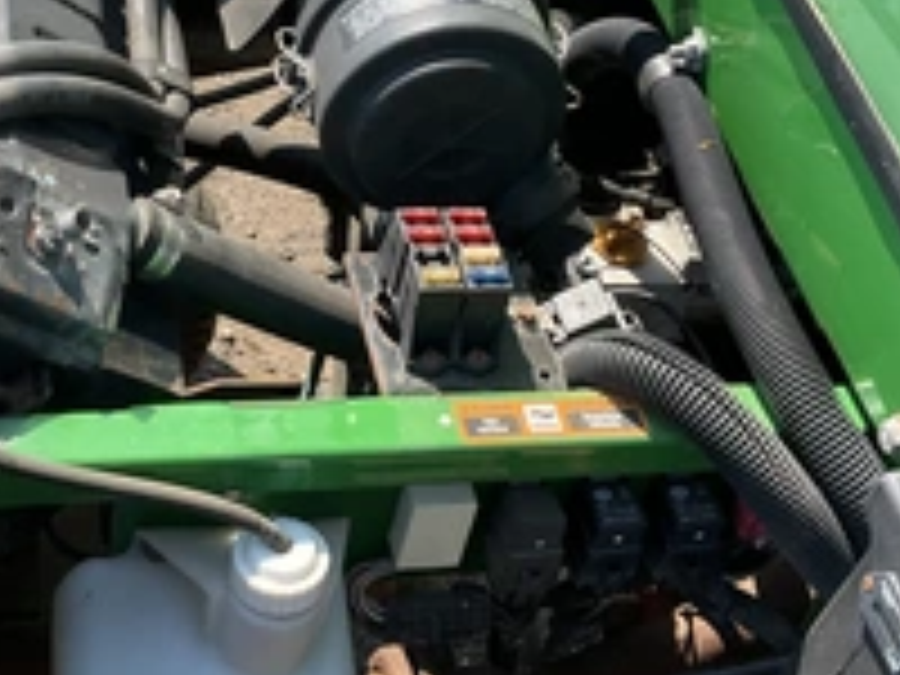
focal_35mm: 58
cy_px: 292
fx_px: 1508
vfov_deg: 25.2
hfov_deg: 33.2
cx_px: 378
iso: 25
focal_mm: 3
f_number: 1.8
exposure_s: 1/613
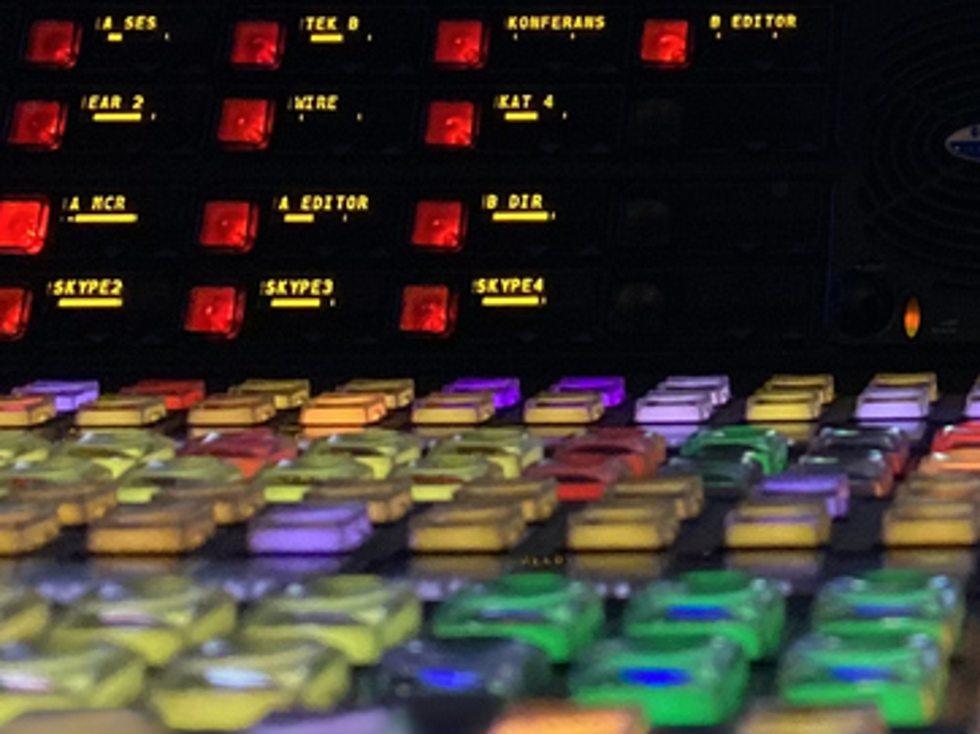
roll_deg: -0.3
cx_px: 1271
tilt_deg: +11.3
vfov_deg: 16.7
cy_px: -131
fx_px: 2405
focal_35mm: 85
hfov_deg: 21.0
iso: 400
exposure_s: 1/33
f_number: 1.8
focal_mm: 4.25
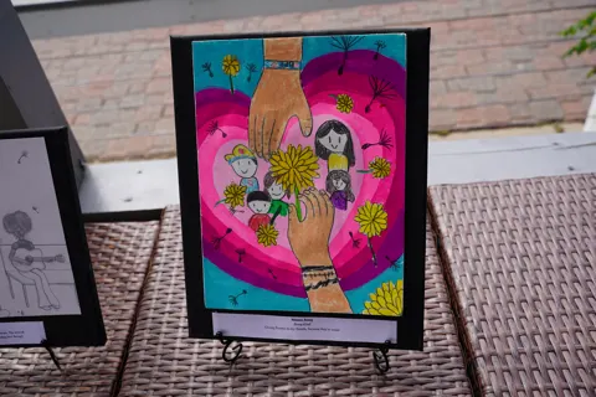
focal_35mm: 34
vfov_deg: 38.9
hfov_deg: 55.8
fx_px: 563
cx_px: 298
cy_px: 198
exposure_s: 1/320
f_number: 5
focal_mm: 34
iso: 100
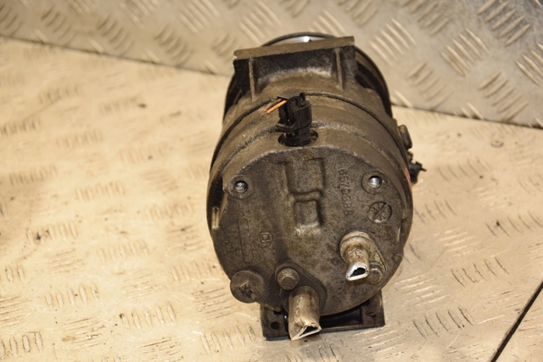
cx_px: 272
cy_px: 181
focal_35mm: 99
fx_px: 1492
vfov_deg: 13.8
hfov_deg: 20.6
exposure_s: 1/200
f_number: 5.6
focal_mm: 66
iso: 800
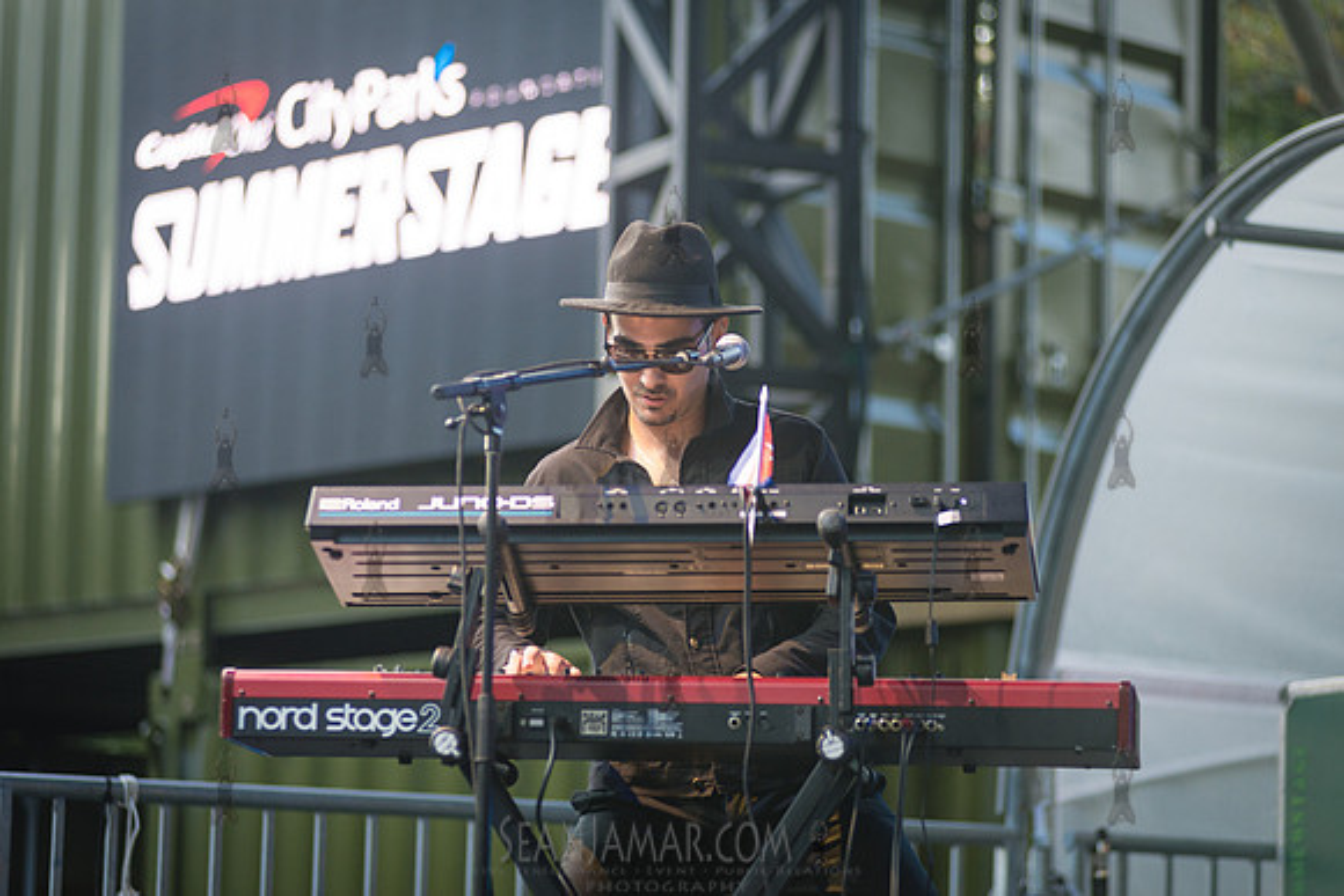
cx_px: 672
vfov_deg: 10.2
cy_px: 448
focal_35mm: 135
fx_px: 5041
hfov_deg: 15.2
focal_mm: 135
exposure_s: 1/320
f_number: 3.2
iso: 640
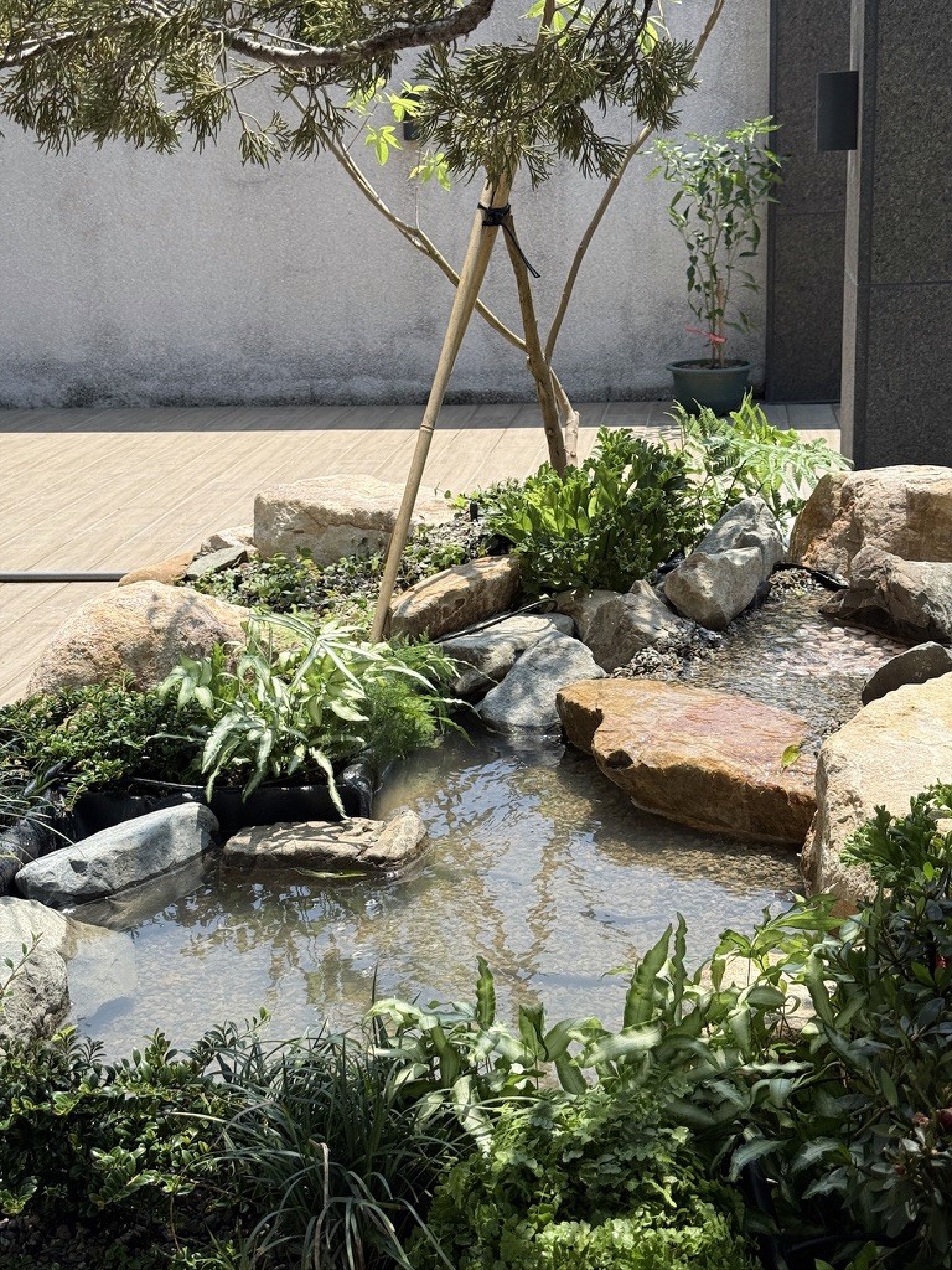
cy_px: 635
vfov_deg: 39.7
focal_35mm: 48
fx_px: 1760
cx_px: 476
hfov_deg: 30.3
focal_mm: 6.76
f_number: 1.78
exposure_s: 1/3378
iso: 80
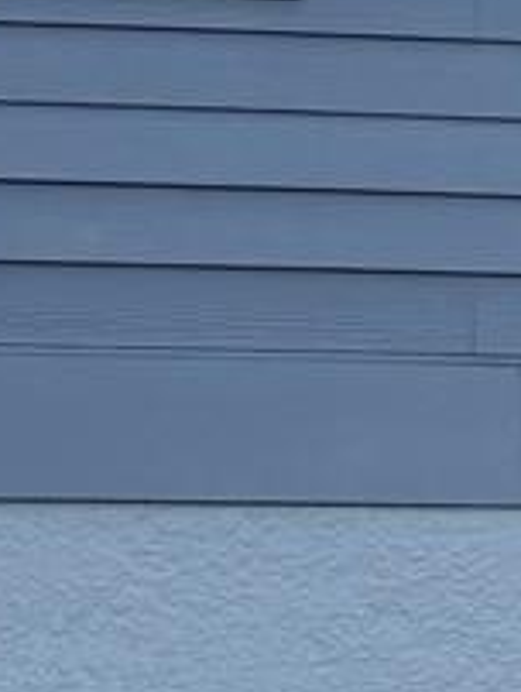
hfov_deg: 6.8
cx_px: 1762
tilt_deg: +7.4
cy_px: 685
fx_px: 3805
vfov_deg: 10.3
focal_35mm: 190
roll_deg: +0.9
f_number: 1.78
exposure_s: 1/3145
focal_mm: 6.76
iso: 100
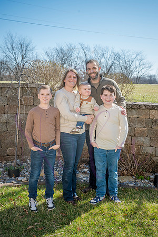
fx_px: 303
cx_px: 79
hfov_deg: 29.2
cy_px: 118
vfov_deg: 42.7
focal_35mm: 46
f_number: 7.1
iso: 400
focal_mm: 46
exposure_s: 1/640
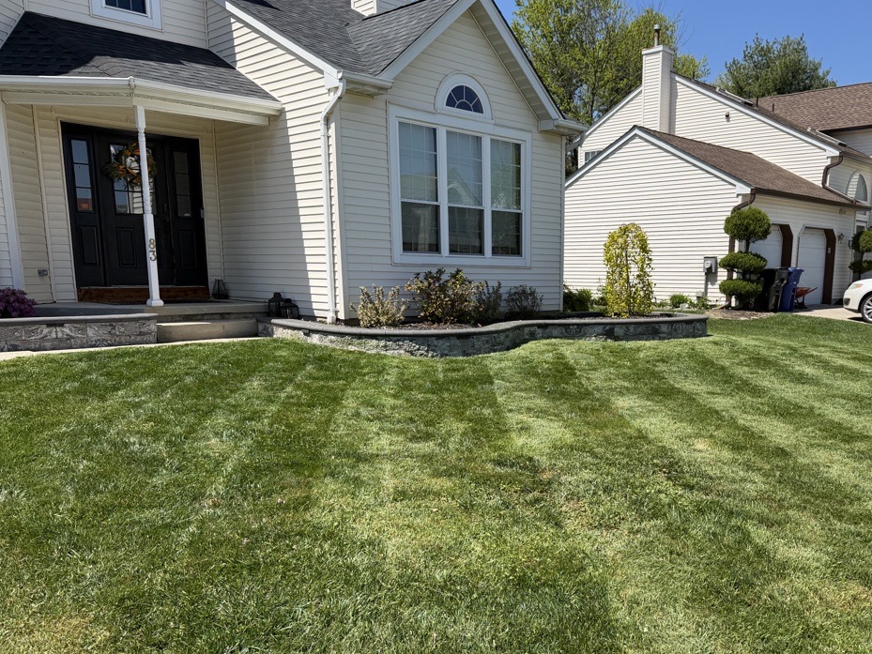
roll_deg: -0.7
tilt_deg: -11.4
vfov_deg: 45.1
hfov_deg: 57.7
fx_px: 781
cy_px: 409
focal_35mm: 31
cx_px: 542
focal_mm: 6.76
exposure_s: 1/3953
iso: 100
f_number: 1.78
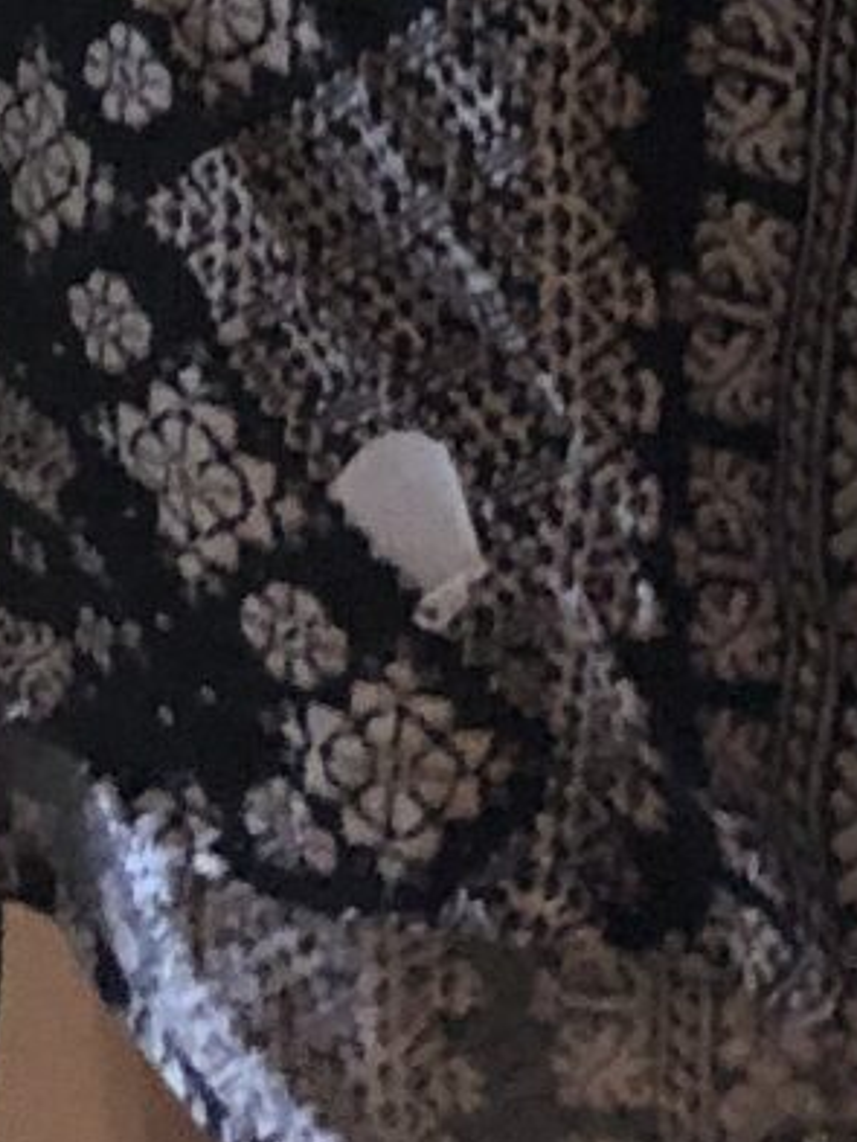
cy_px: -1770
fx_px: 4817
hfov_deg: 9.0
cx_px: -1342
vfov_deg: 11.0
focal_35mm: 146
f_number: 1.8
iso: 100
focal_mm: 3.99
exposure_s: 1/15
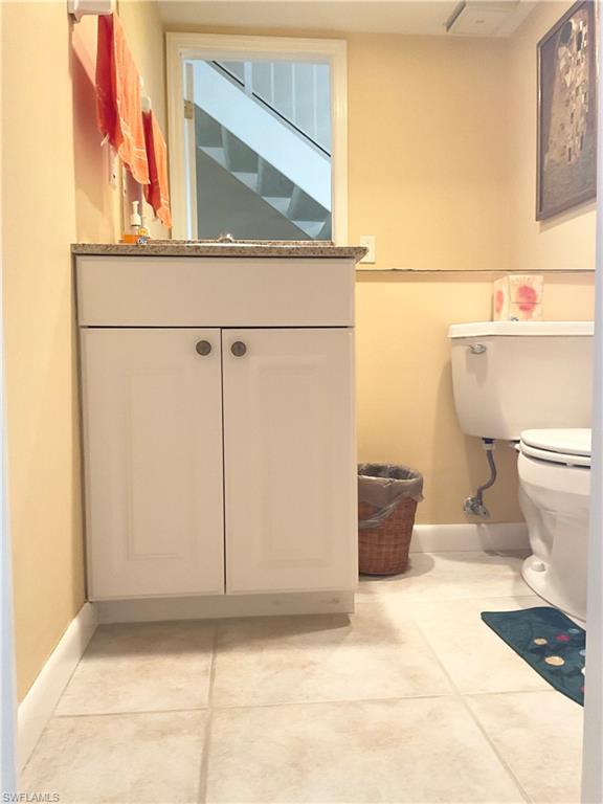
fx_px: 674
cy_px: 402
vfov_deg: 61.7
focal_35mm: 29
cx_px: 302
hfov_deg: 48.2
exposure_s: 1/60
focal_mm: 3
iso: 125
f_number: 1.8
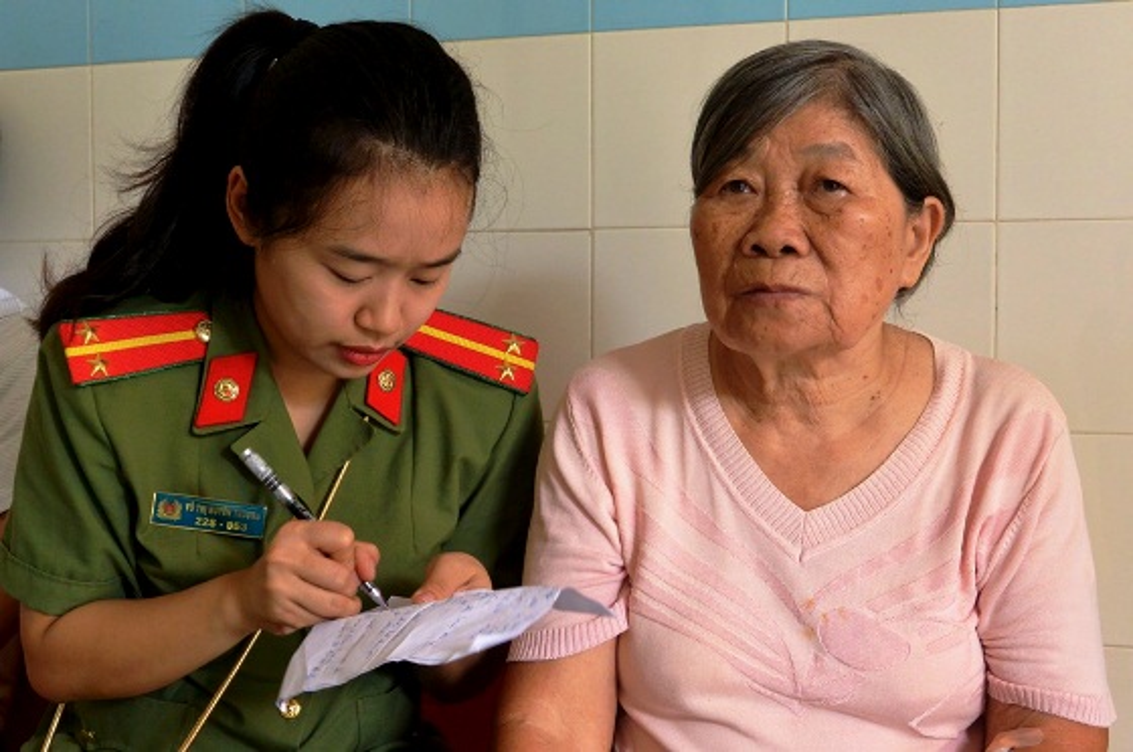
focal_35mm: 47
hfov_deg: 42.0
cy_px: 376
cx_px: 566
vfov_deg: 28.6
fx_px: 1477
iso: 500
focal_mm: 17.5
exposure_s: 1/30
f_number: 4.5
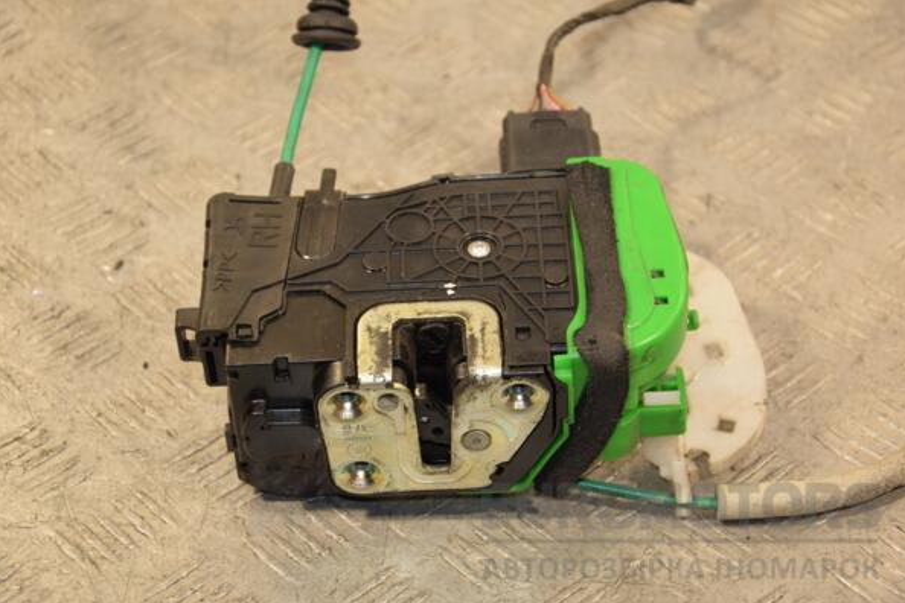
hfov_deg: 20.4
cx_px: 452
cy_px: 303
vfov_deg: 13.7
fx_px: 2514
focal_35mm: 100
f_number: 5.3
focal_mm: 66
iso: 800
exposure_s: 1/125
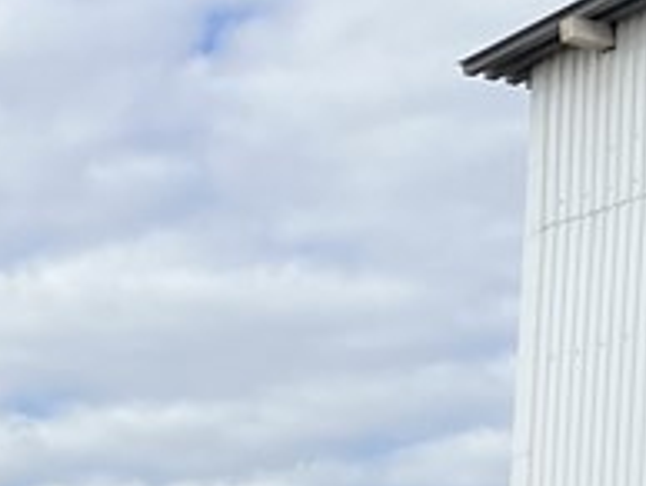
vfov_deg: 10.0
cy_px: 1009
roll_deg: -2.5
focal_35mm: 137
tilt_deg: -2.0
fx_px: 2560
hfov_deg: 12.6
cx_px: -666
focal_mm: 5.1
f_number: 1.6
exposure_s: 1/2688
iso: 50
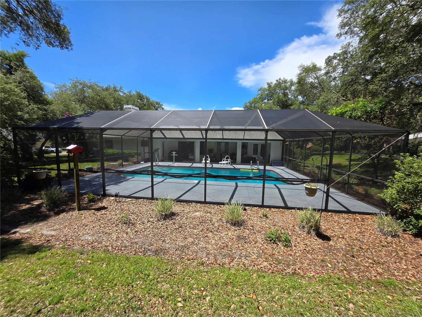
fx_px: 158
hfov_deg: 106.2
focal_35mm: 13
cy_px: 158
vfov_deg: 89.9
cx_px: 211
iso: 25
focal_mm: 1.7
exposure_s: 1/843
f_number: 2.2
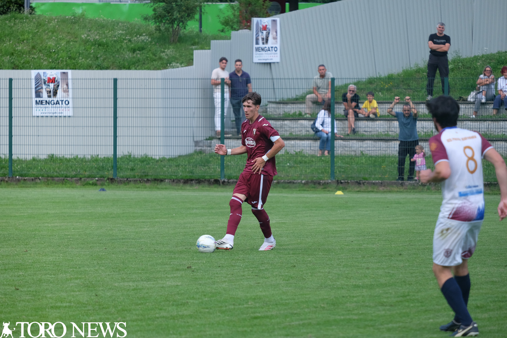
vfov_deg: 4.6
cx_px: 254
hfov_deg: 6.9
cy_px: 169
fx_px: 4225
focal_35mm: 300
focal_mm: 200
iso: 800
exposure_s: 1/420
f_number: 4.8
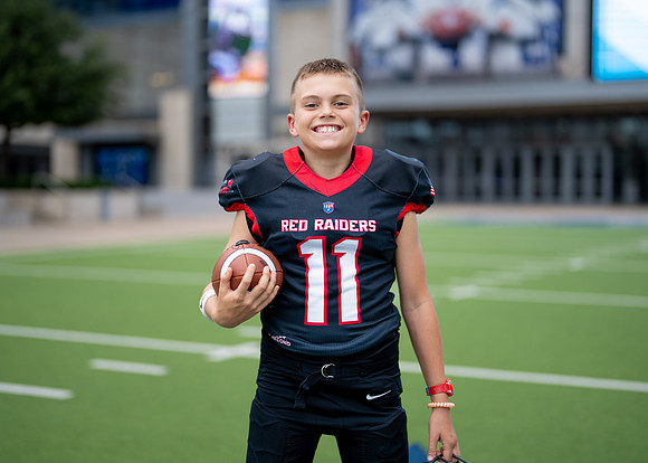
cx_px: 332
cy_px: 215
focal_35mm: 60
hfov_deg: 32.8
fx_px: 1101
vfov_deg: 23.7
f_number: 1.2
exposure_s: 1/1600
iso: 100
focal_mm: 50
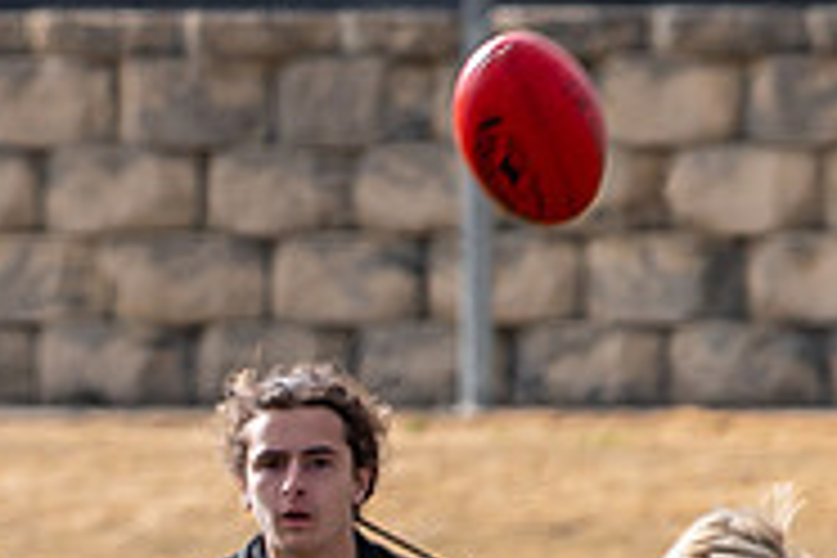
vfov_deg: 0.6
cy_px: 853
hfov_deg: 0.9
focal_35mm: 2392
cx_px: -229
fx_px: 55610
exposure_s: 1/1000
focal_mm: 200
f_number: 4
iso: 110
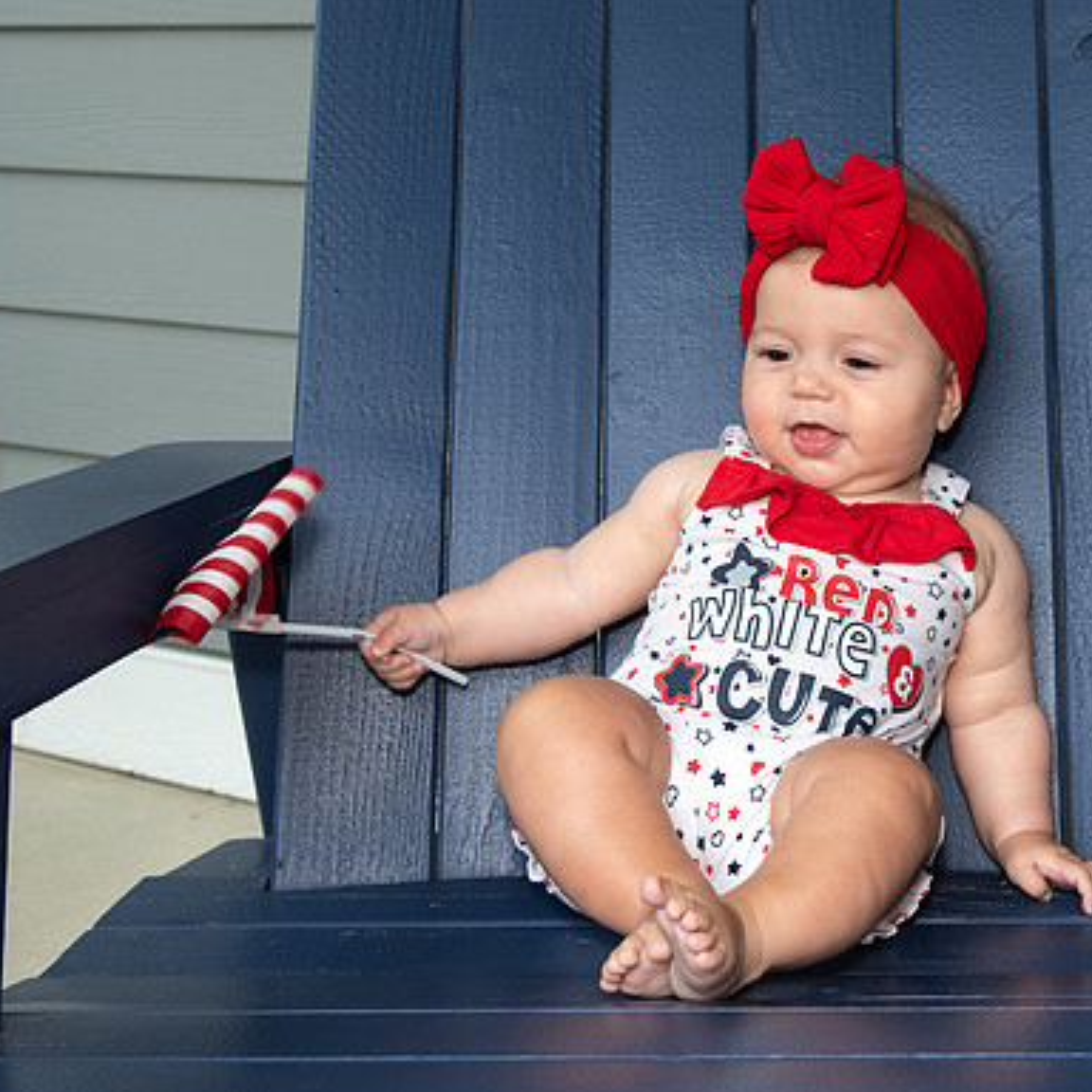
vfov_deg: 26.4
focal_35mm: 65
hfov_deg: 26.1
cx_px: 832
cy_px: 445
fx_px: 2320
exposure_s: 1/160
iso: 400
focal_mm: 32
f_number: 5.6
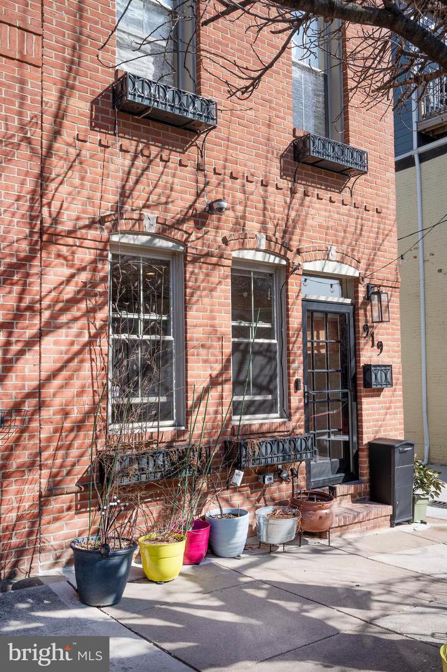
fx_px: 625
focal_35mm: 34
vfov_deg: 56.5
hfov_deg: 39.3
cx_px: 224
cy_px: 336
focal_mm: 33.5
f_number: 10
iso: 200
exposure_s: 1/400
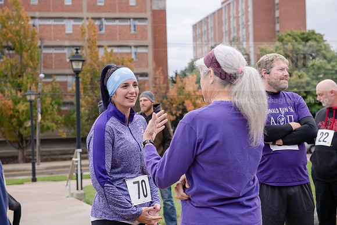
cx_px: 168
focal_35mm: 62
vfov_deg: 21.9
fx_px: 580
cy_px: 112
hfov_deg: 32.4
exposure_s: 1/250
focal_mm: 62
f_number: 5
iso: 400
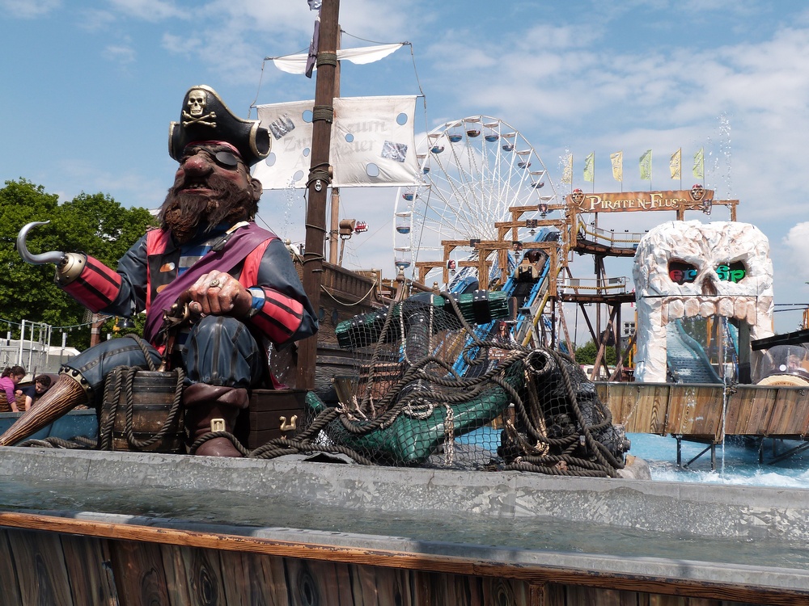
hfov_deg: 55.4
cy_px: 303
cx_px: 404
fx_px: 771
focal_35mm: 33
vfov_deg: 42.9
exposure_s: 1/500
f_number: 5.6
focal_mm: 5.9
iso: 100
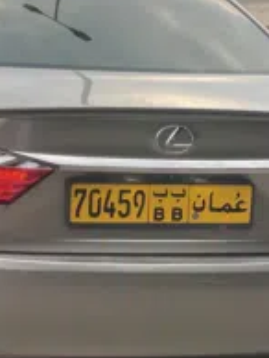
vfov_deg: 18.1
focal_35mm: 107
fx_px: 1106
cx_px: 9
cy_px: 57
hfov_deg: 13.7
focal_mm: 6
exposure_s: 1/122
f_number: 2
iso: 50
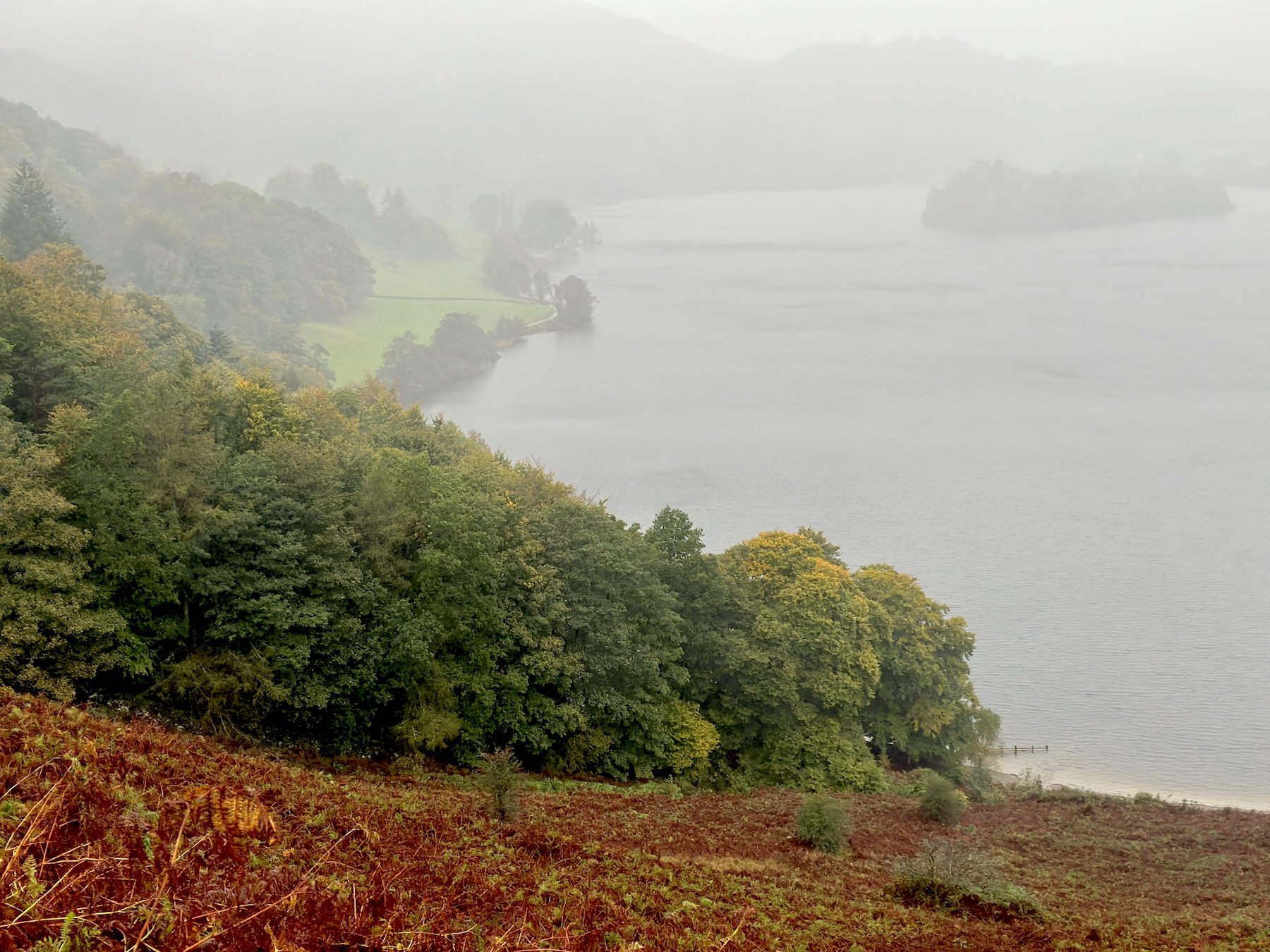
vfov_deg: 30.3
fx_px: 1761
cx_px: 635
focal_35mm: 48
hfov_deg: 39.7
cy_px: 476
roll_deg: +1.4
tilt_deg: -12.2
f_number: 1.78
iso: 80
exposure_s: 1/430
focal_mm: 6.86
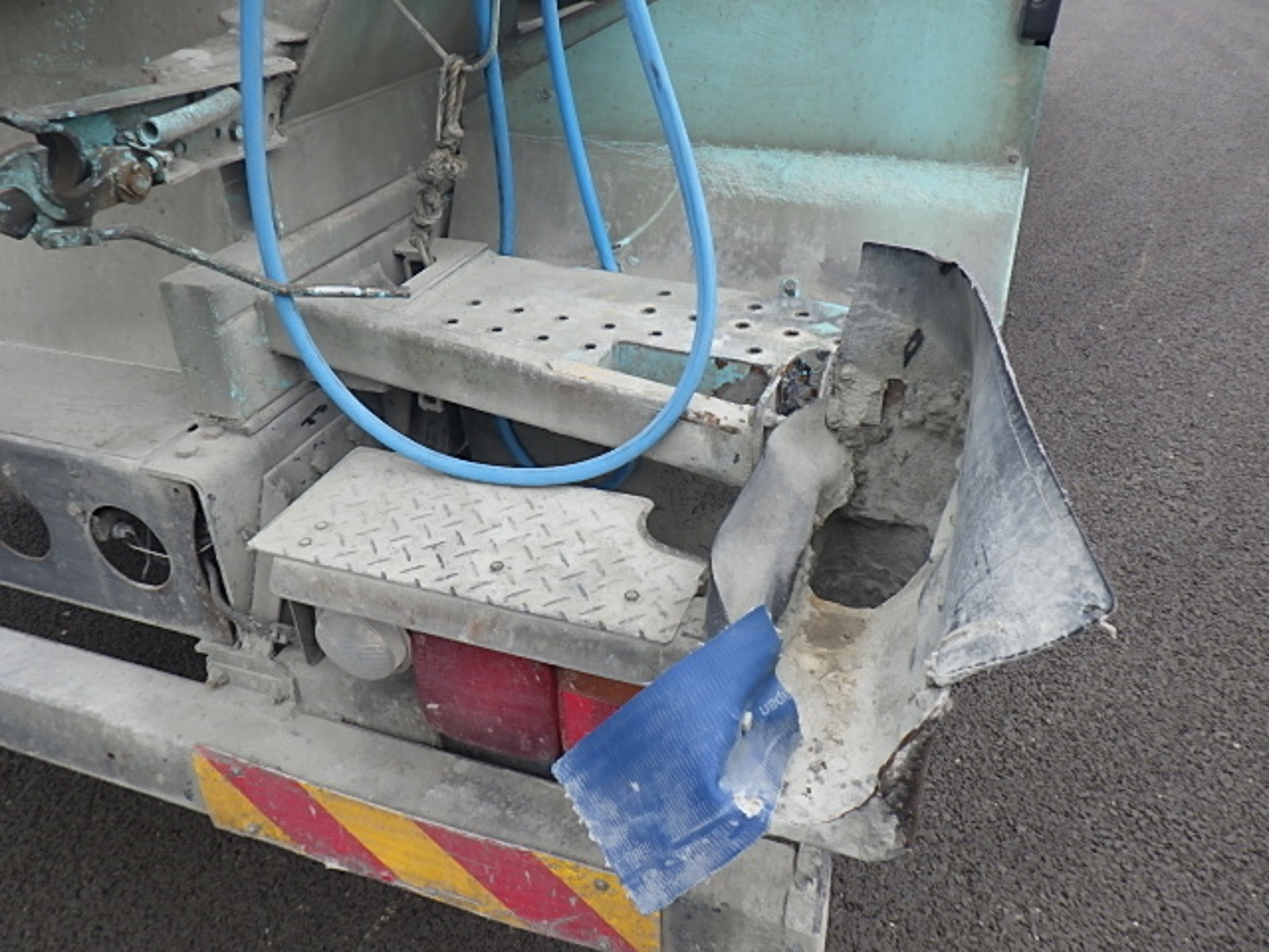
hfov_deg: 63.4
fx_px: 1026
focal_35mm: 28
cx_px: 634
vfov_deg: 49.7
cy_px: 476
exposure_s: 1/200
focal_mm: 5
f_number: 4.2
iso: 125
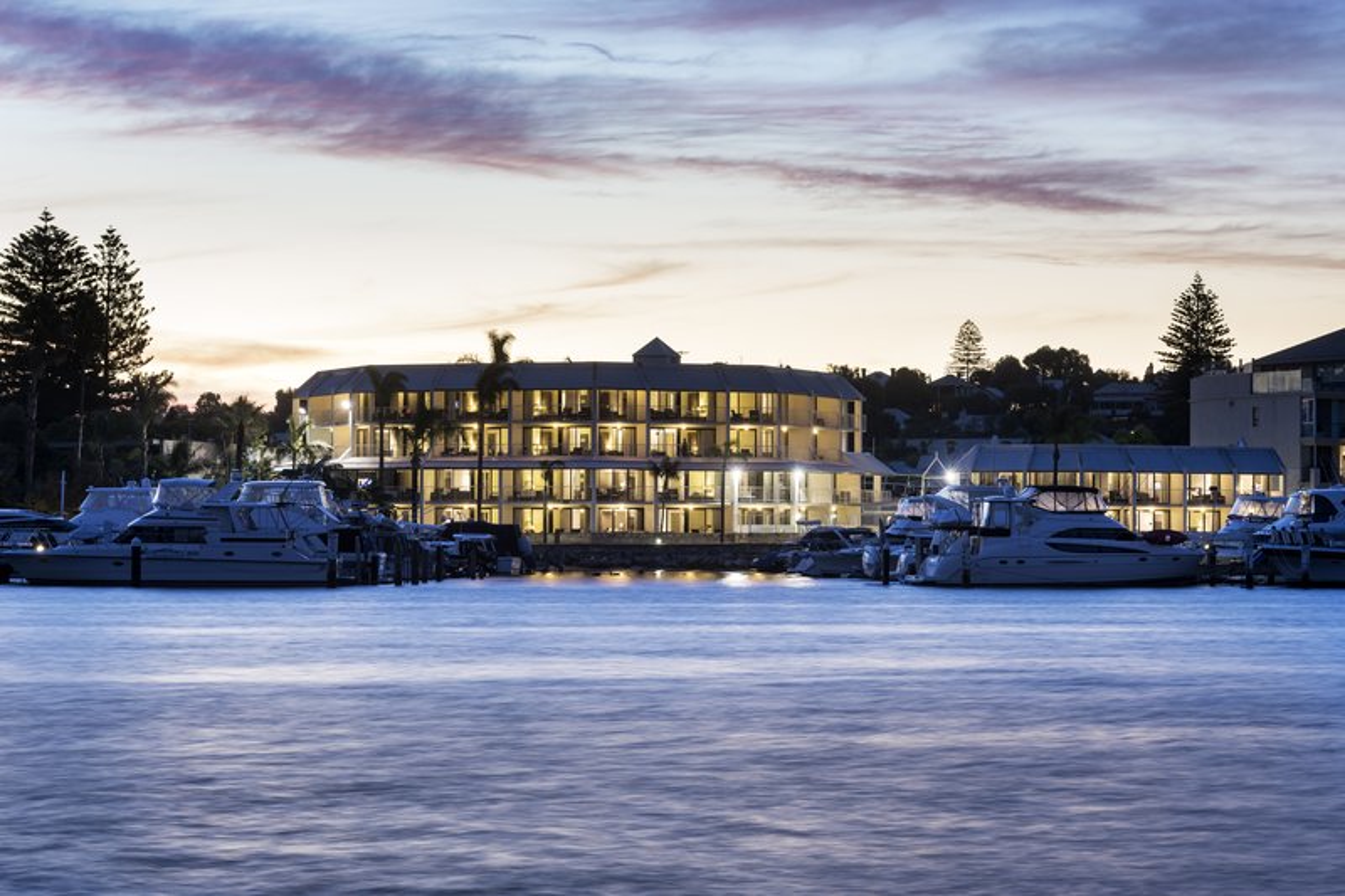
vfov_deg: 13.4
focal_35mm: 102
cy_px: 448
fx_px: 3810
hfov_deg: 20.0
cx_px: 672
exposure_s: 2
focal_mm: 102
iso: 200
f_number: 9.5
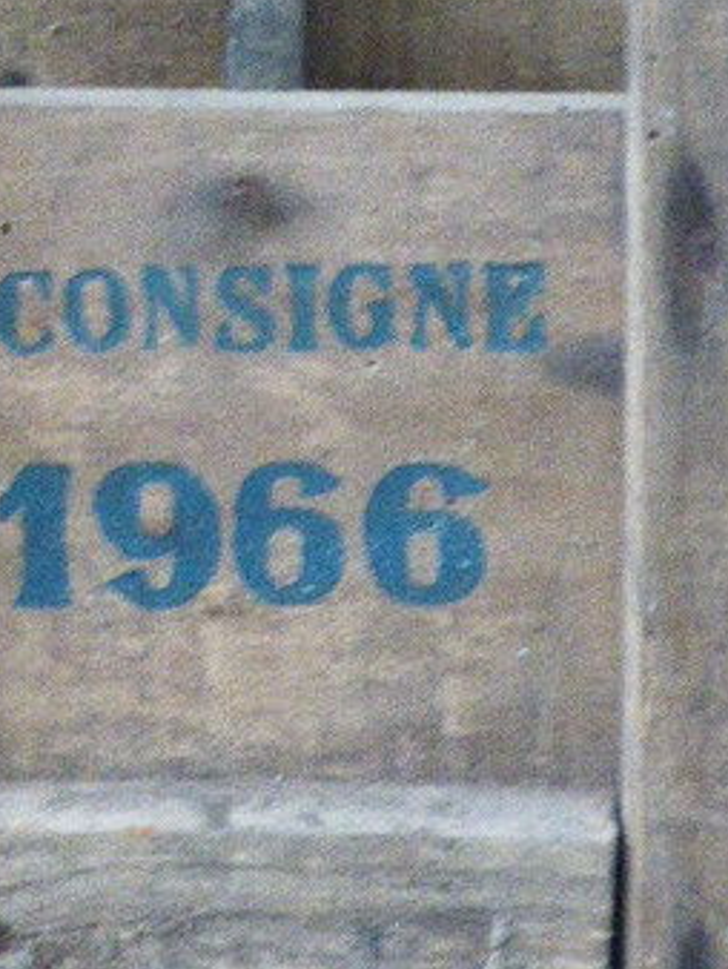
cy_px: 146
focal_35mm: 390
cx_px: 289
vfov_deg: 5.1
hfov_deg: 3.8
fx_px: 10922
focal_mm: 33.3
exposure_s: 1/40
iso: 1600
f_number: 5.5
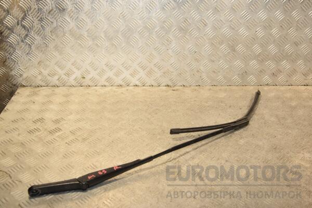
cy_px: 104
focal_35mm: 42
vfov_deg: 31.9
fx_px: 364
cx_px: 156
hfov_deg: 46.4
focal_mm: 28
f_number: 5.6
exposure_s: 1/200
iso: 800
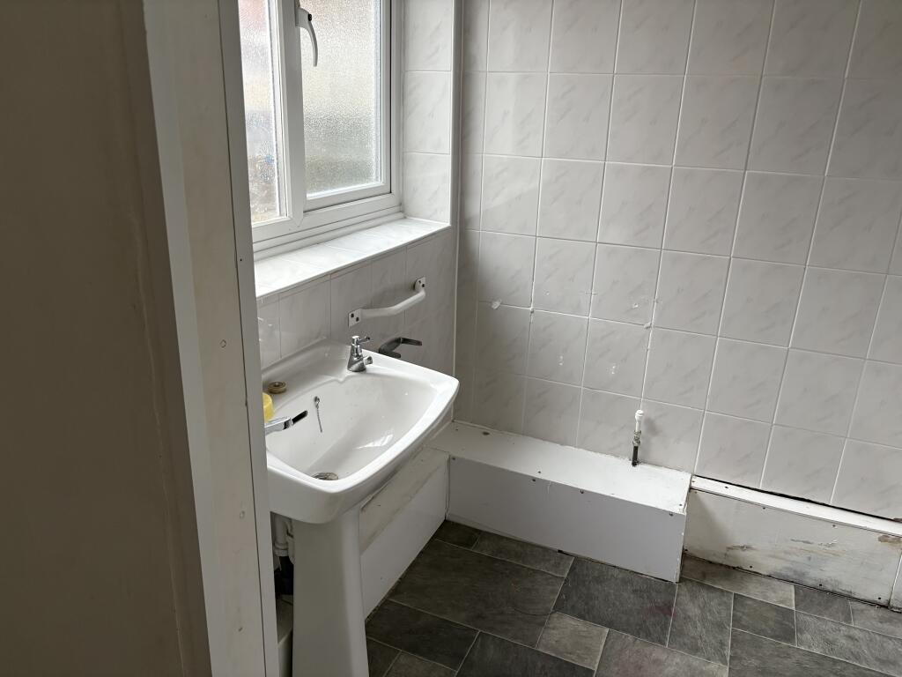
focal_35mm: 26
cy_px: 338
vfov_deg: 53.1
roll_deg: -1.6
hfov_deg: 67.3
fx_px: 677
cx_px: 451
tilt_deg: -17.6
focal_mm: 5.96
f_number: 1.6
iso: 200
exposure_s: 1/50
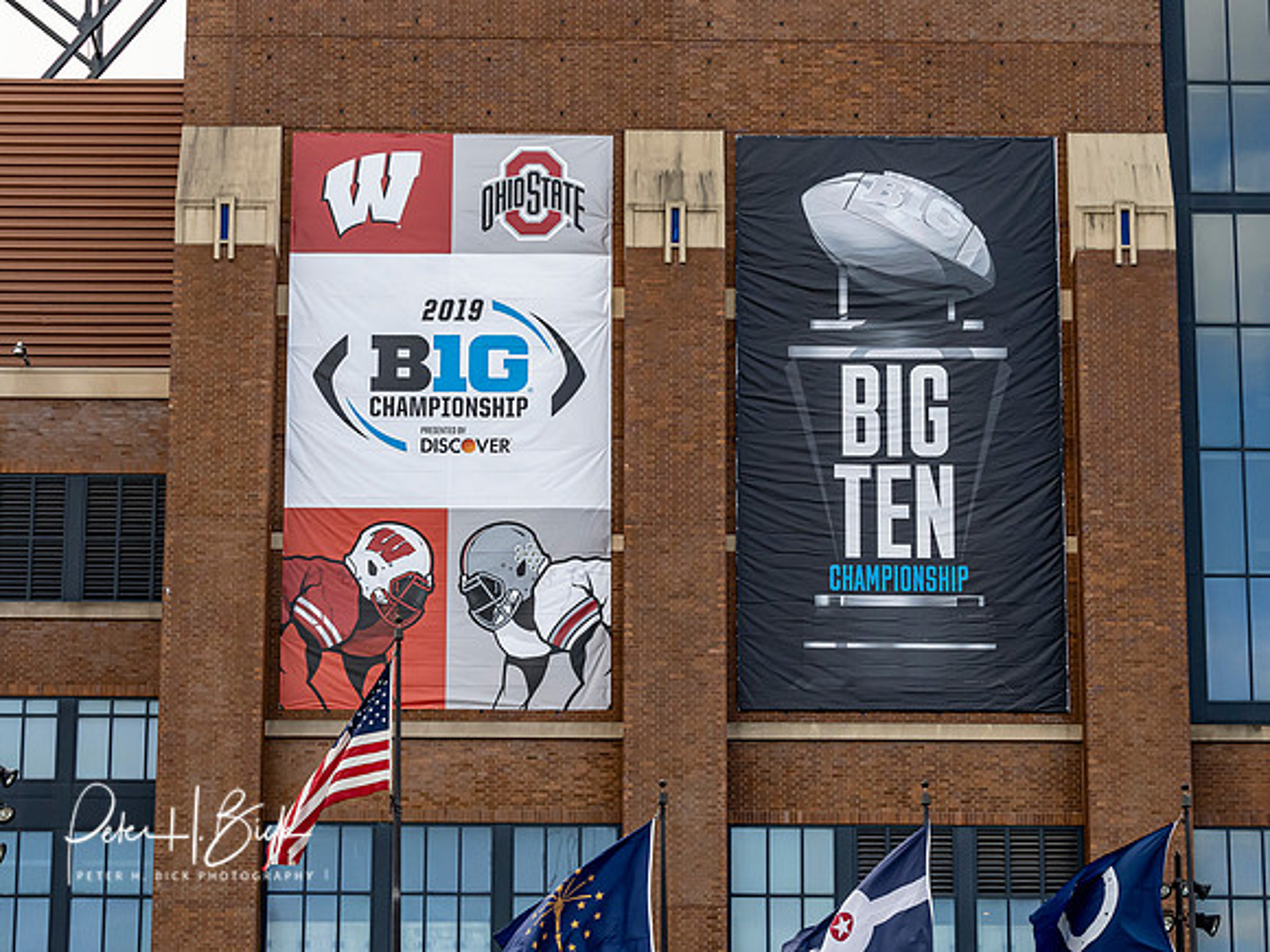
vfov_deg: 12.7
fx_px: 4273
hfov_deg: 16.9
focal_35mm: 116
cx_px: 635
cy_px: 476
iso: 800
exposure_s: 1/1000
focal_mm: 57
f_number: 5
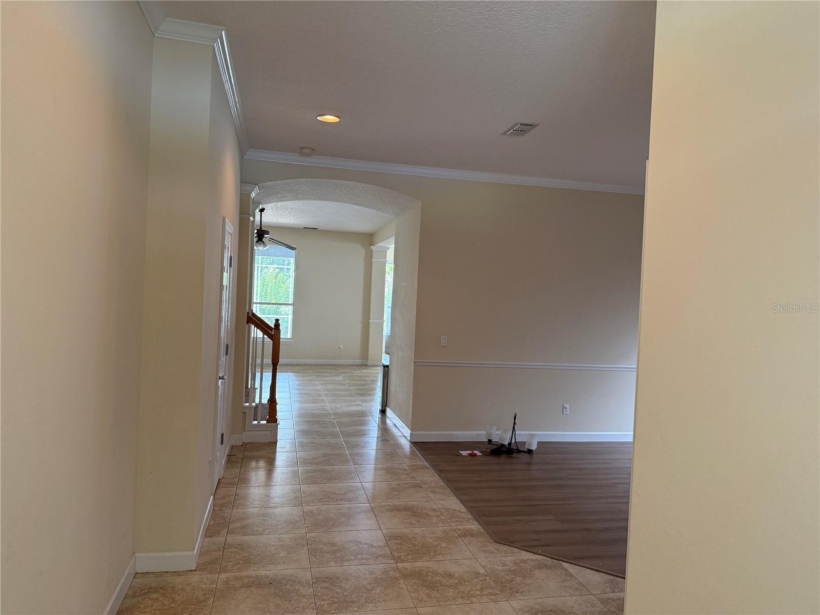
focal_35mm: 24
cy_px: 308
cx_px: 410
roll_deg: -2.7
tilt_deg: +0.9
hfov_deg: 71.6
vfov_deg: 56.8
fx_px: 569
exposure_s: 1/120
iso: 250
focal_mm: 6.76
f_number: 1.78
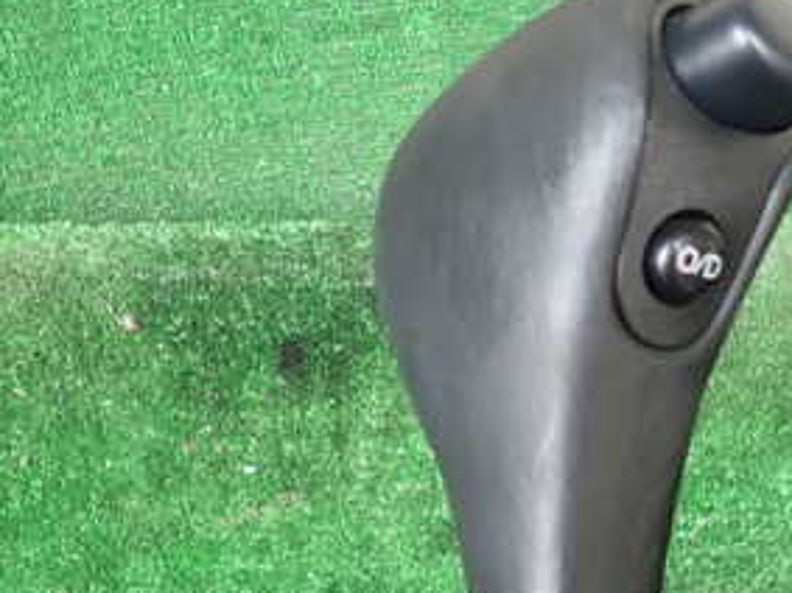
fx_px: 1212
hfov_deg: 35.3
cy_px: 481
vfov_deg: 26.9
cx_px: 610
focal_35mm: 53
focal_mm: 4.5
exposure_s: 1/60
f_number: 2
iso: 125
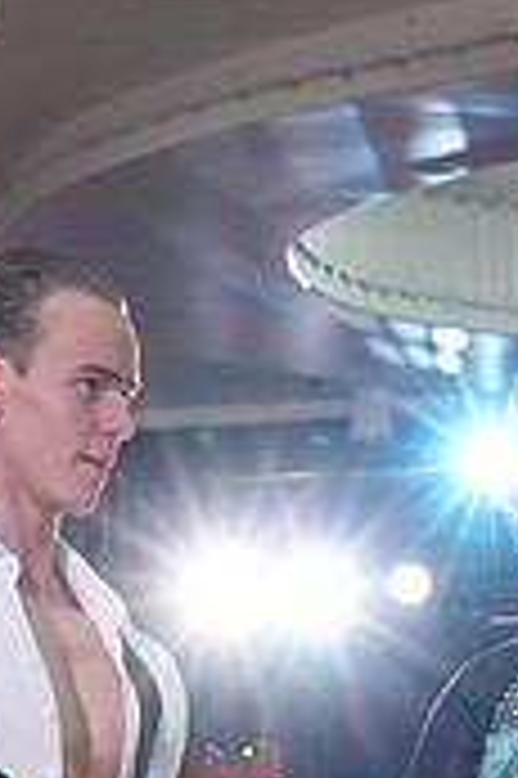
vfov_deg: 8.1
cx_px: 300
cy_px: 1205
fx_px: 5363
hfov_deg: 5.5
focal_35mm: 248
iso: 4000
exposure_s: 1/200
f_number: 7.1
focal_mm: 74
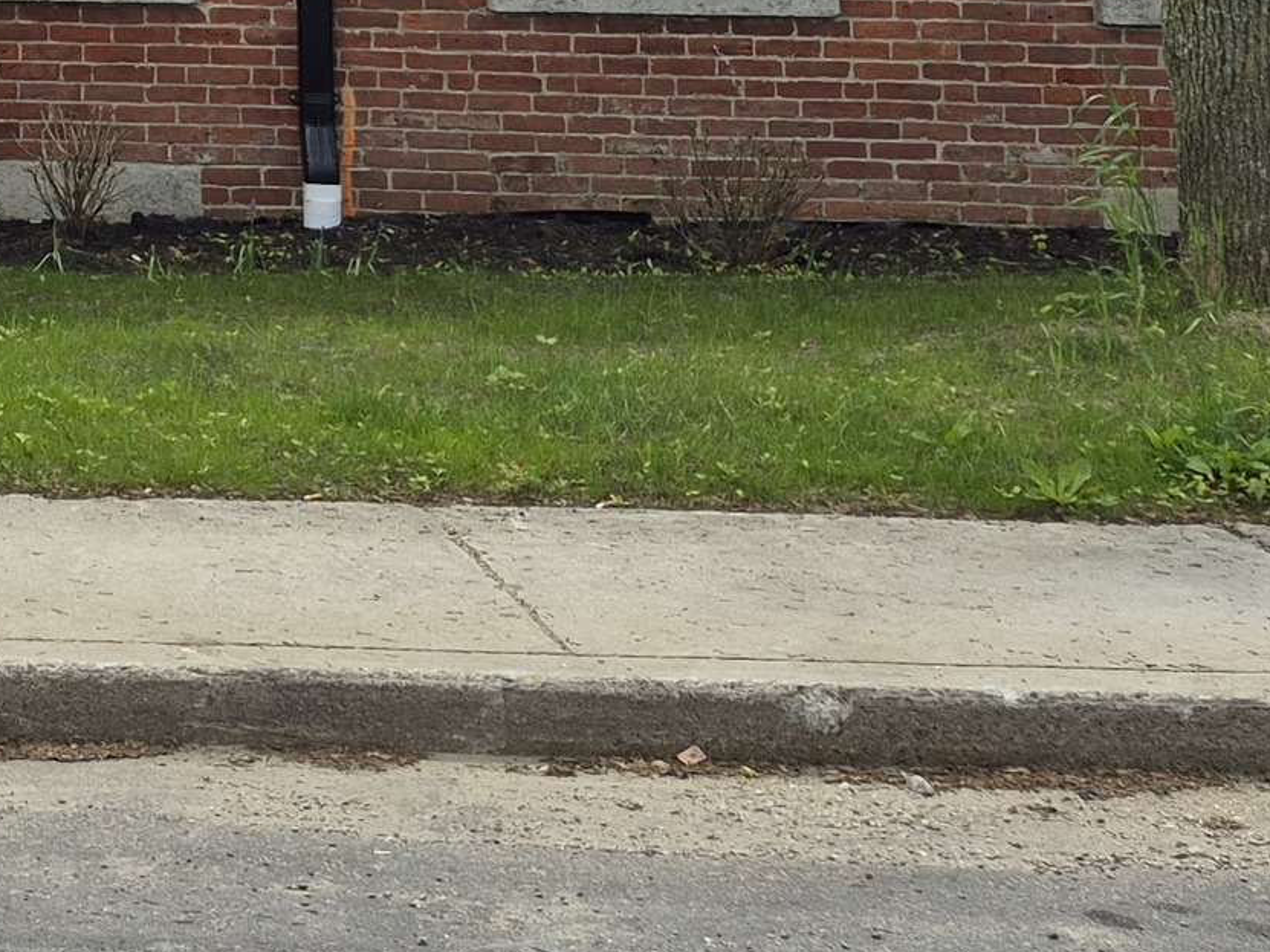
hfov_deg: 20.2
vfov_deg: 16.0
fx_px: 3118
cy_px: -458
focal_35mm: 85
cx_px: -559
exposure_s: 1/2872
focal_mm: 5.4
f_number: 1.8
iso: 25
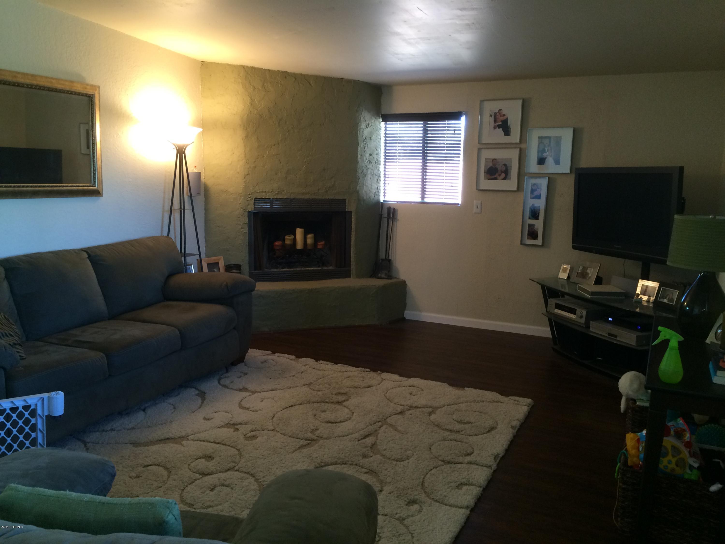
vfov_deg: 48.2
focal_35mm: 29
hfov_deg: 61.7
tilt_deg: -12.3
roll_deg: -1.3
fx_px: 607
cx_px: 362
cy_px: 272
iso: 100
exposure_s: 1/30
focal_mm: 4.15
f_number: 2.2
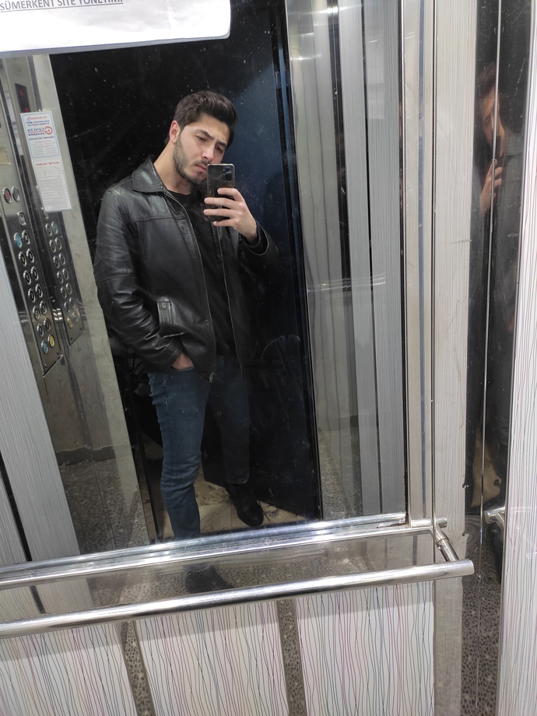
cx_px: 268
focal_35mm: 26
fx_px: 538
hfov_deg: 53.1
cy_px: 358
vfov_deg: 67.3
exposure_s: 1/25
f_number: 1.79
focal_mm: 4.74
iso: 644
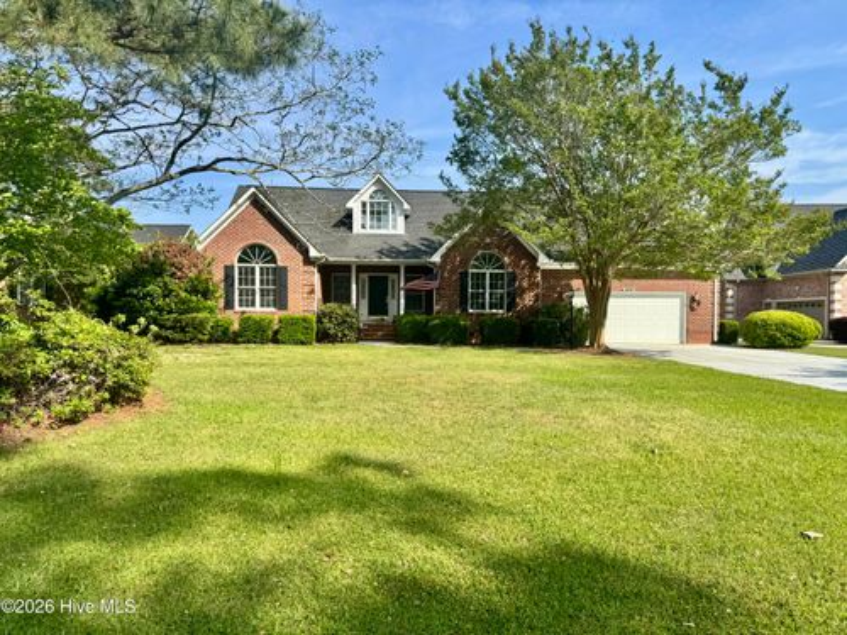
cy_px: 318
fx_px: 587
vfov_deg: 56.8
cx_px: 424
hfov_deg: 71.6
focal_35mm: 24
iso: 80
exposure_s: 1/3413
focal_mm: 6.76
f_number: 1.78
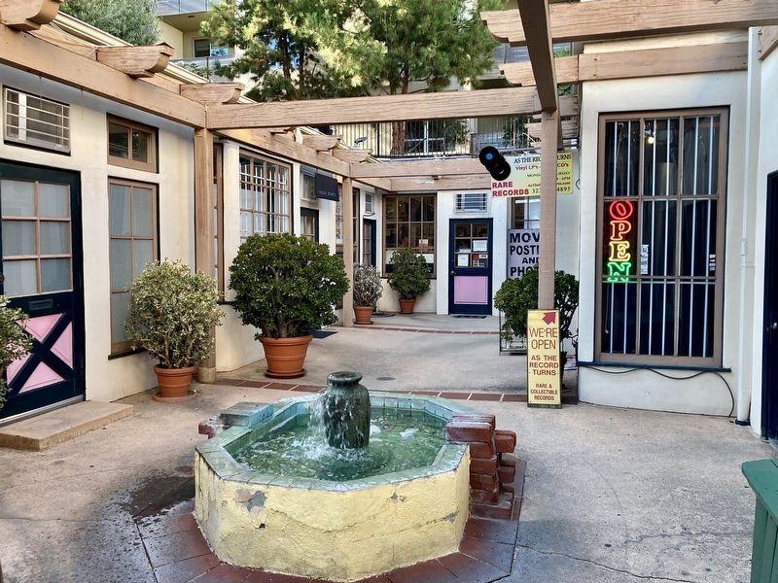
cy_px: 292
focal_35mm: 28
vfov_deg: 49.7
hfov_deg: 63.4
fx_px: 629
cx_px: 389
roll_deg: +0.3
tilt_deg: -2.6
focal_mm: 3.99
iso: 40
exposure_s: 1/120
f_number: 1.8
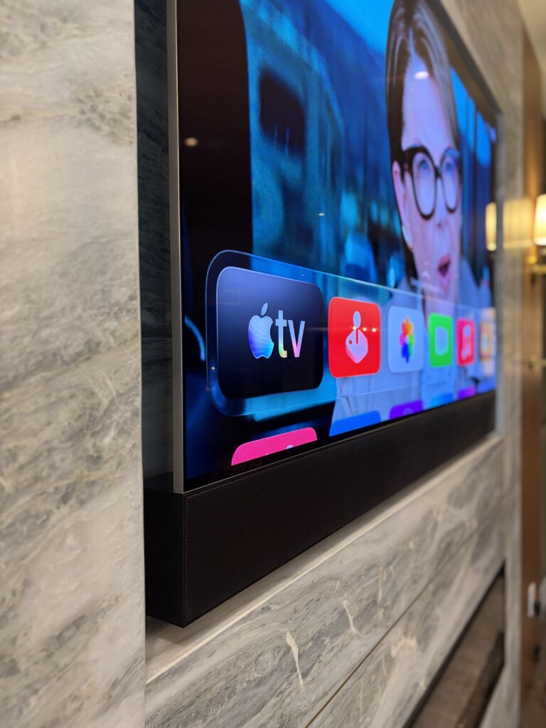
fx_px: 547
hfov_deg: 53.1
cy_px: 364
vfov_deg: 67.3
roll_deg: +0.3
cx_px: 273
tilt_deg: -1.0
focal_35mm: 26
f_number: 1.6
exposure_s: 1/60
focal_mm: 5.96
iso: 320
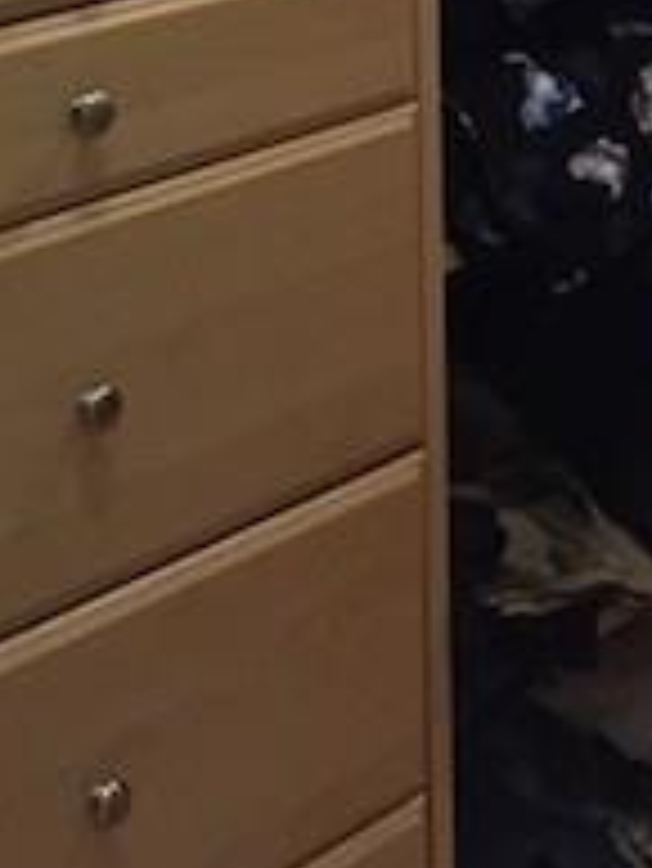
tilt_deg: -3.9
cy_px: -391
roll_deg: -0.5
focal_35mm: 108
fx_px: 2709
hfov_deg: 13.1
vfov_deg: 16.7
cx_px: 913
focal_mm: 4.15
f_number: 2.2
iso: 250
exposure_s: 1/20
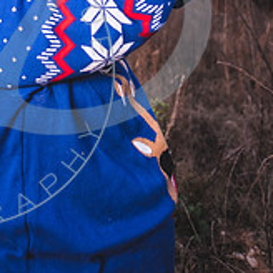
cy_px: -53
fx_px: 500
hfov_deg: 29.5
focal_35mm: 56
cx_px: 35
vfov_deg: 27.1
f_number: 2.8
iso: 500
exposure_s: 1/320
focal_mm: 24
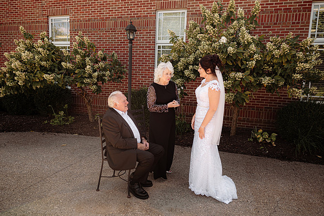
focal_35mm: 25
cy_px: 108
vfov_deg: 51.1
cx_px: 158
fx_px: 226
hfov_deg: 71.3
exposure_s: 1/640
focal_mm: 24
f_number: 2.8
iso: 160
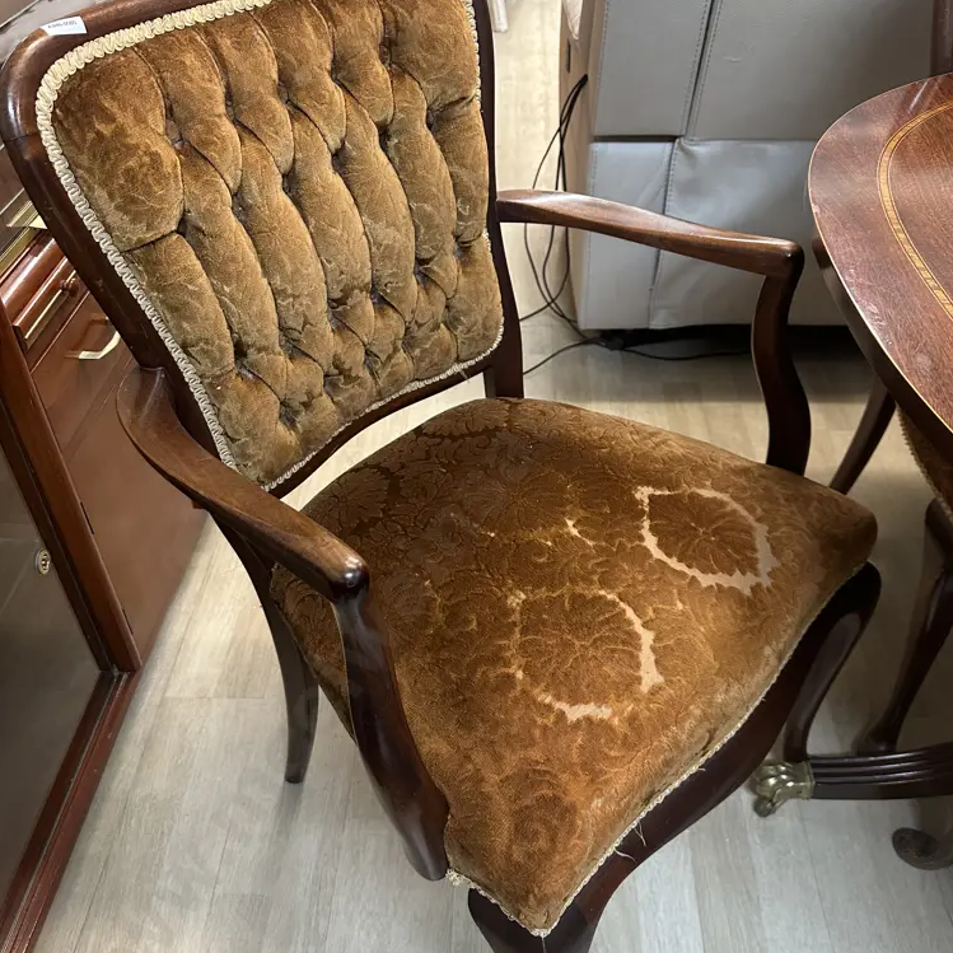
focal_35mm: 29
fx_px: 903
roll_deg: +0.2
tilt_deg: -42.0
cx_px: 471
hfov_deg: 55.6
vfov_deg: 55.6
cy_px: 506
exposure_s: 1/50
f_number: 1.78
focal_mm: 6.86
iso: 320
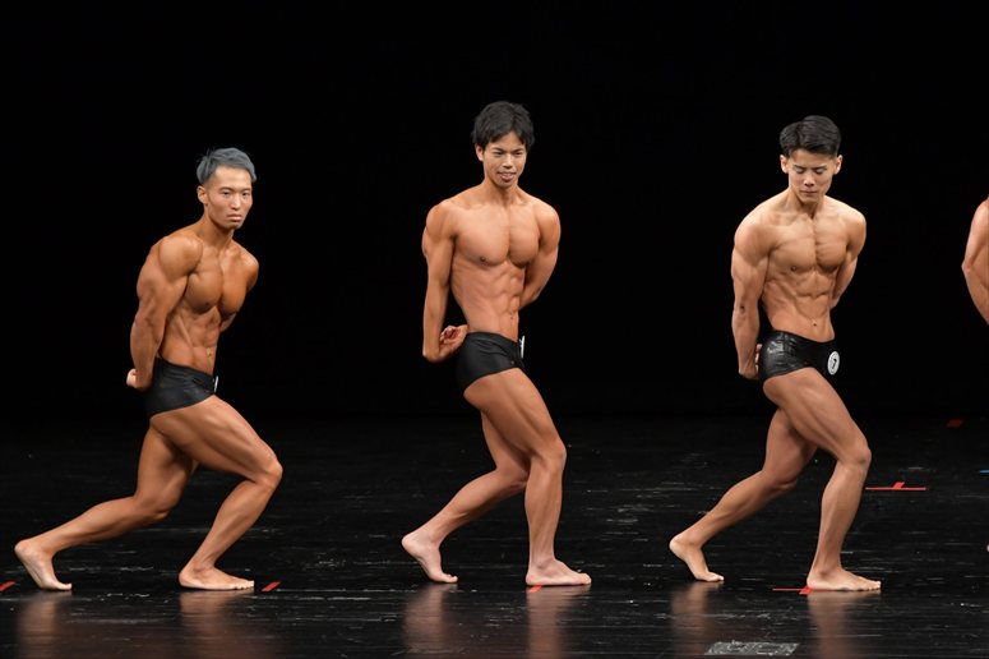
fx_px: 7002
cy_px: 330
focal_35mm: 255
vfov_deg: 5.4
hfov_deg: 8.1
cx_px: 494
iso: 2500
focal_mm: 170
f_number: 5.6
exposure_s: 1/400
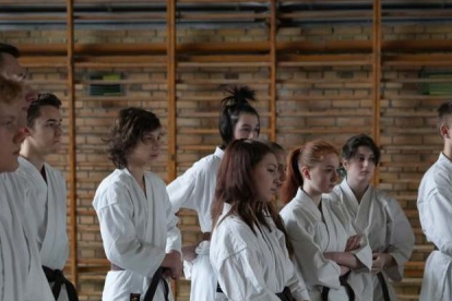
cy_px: 270
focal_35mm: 114
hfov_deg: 17.9
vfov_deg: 11.9
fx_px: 1431
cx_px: 273
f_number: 4
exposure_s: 1/160
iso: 3200
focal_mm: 59
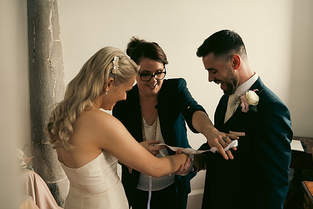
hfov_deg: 48.3
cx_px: 172
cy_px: 95
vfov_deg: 33.4
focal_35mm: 40
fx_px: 348
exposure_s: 1/160
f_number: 3.5
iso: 800
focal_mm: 35
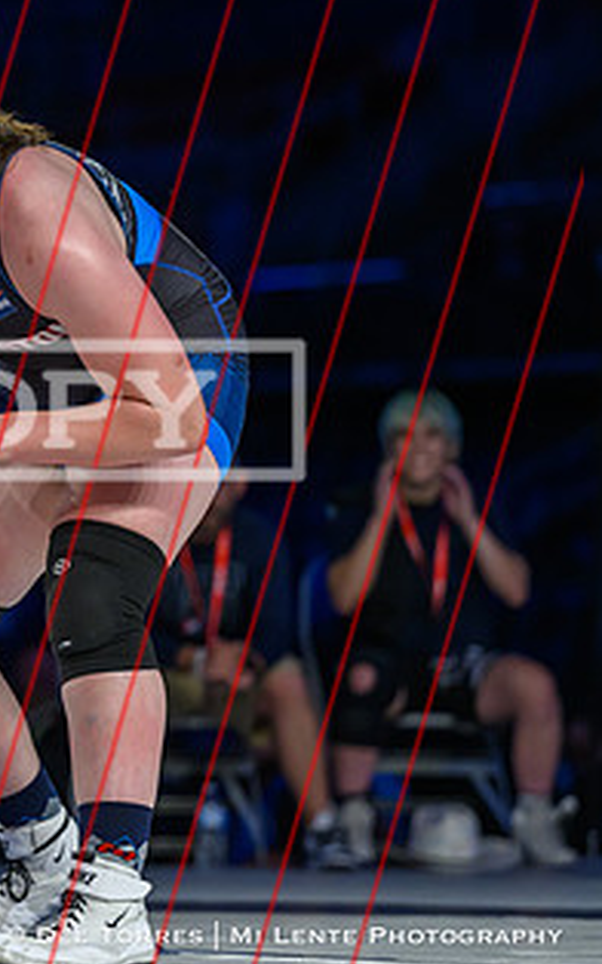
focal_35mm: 268
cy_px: 448
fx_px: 7042
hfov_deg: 4.9
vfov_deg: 7.8
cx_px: -113
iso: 640
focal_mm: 120
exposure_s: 1/800
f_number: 2.8
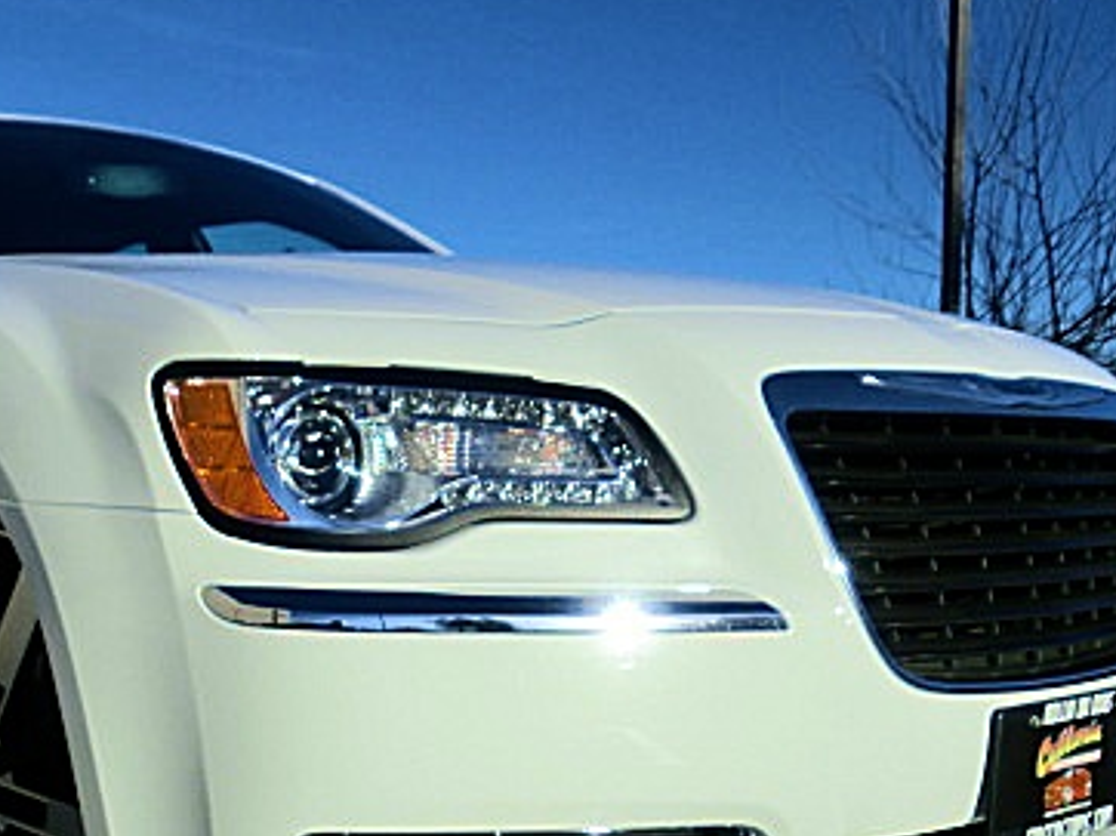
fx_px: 1482
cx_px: 336
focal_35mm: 46
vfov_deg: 30.5
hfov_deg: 40.5
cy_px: 694
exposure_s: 1/250
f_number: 7.8
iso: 64
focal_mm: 4.65
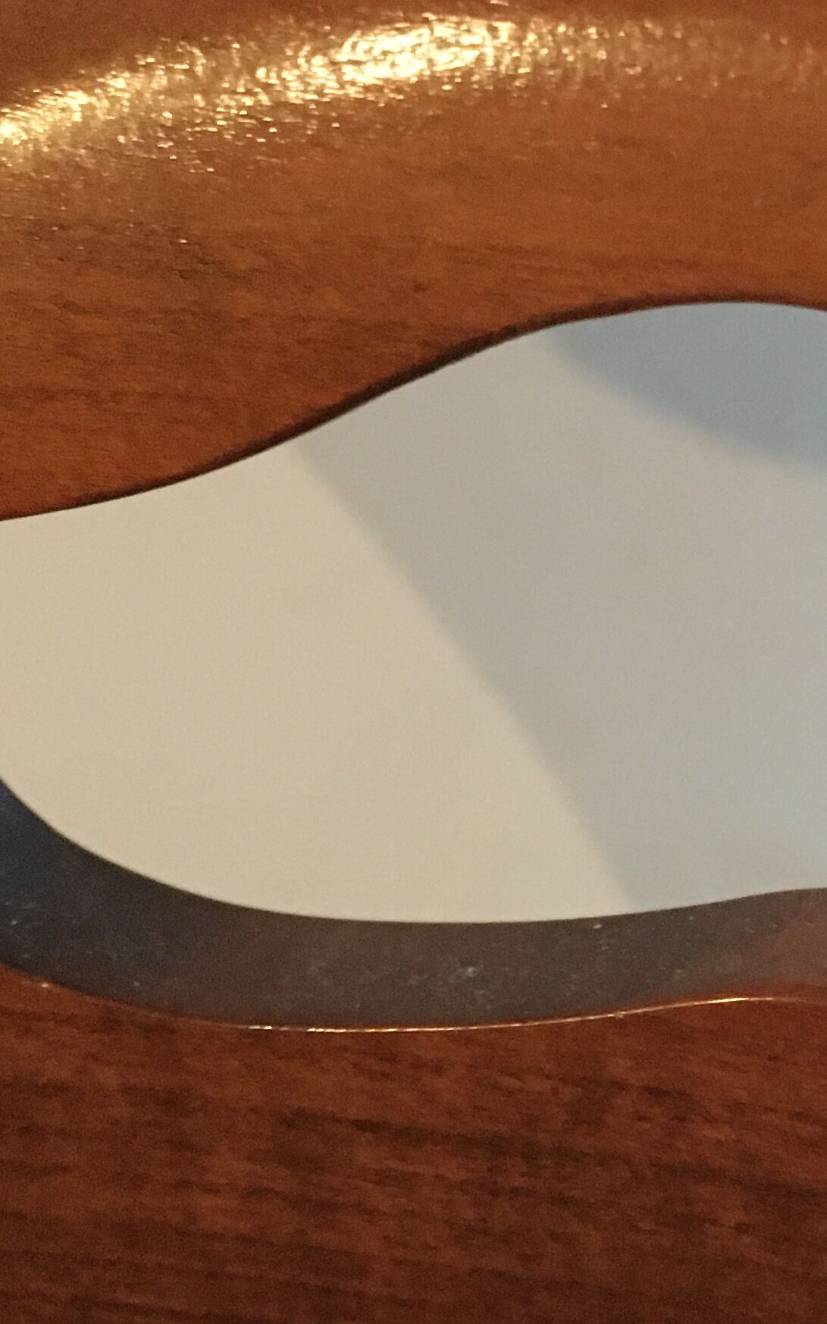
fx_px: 2561
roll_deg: +5.1
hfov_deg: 17.7
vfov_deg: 28.9
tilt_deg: -41.5
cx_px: 910
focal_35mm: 71
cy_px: 824
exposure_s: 1/17
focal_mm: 4.15
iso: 500
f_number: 2.2
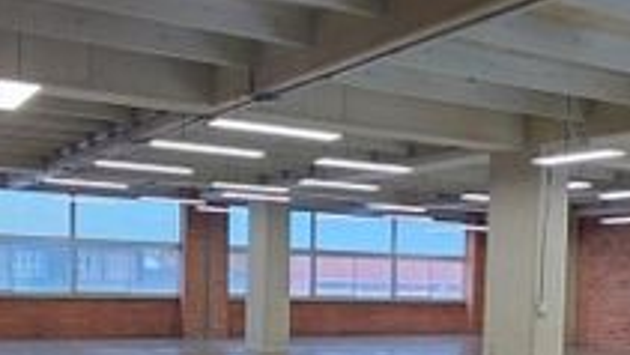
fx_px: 919
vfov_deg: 21.1
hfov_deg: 37.1
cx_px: 458
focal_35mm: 55
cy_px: 358
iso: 100
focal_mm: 1.64
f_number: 2.2
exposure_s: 1/60
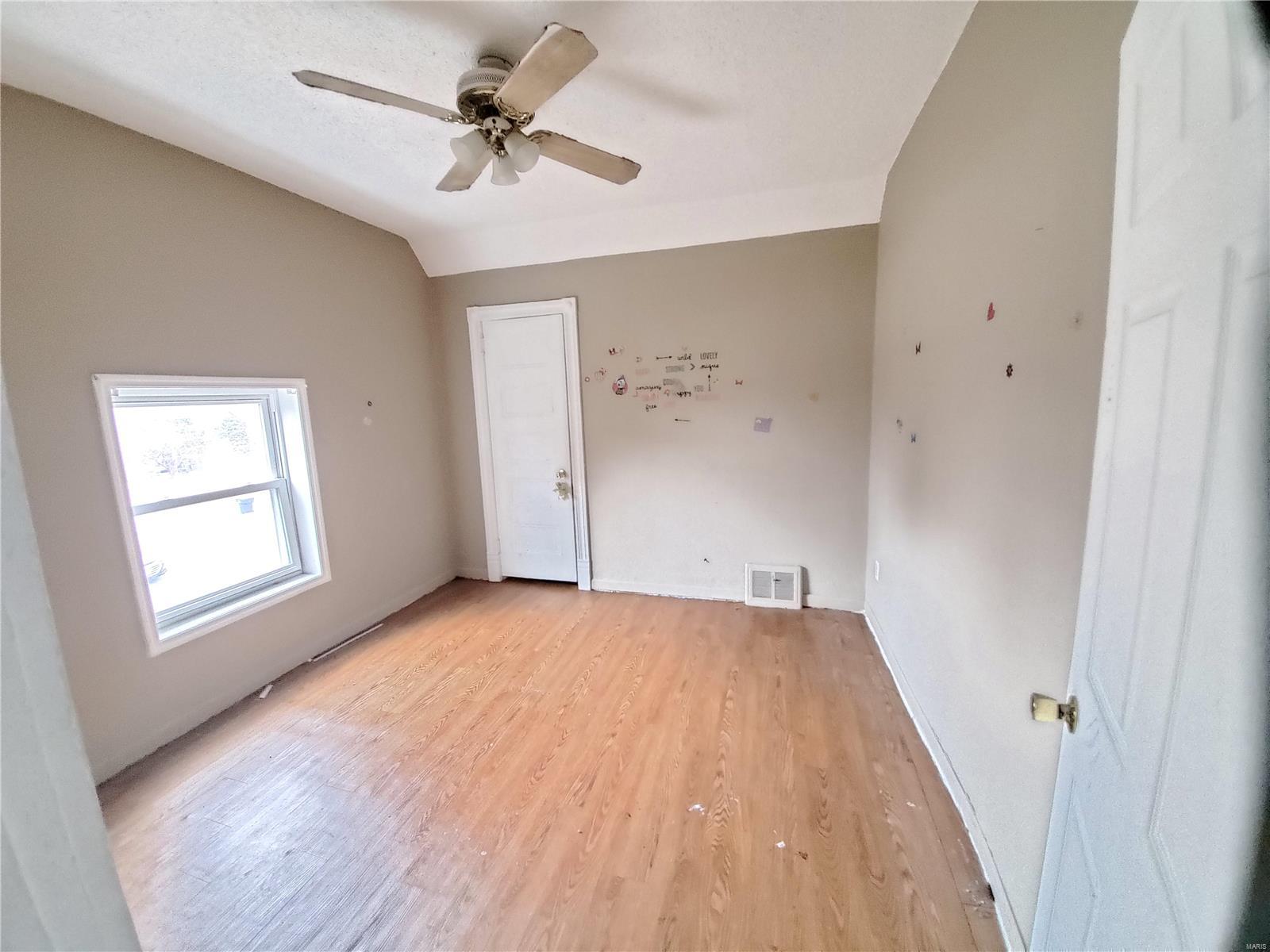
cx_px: 635
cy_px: 476
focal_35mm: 26
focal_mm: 1.8
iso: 1250
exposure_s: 1/9
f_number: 2.2
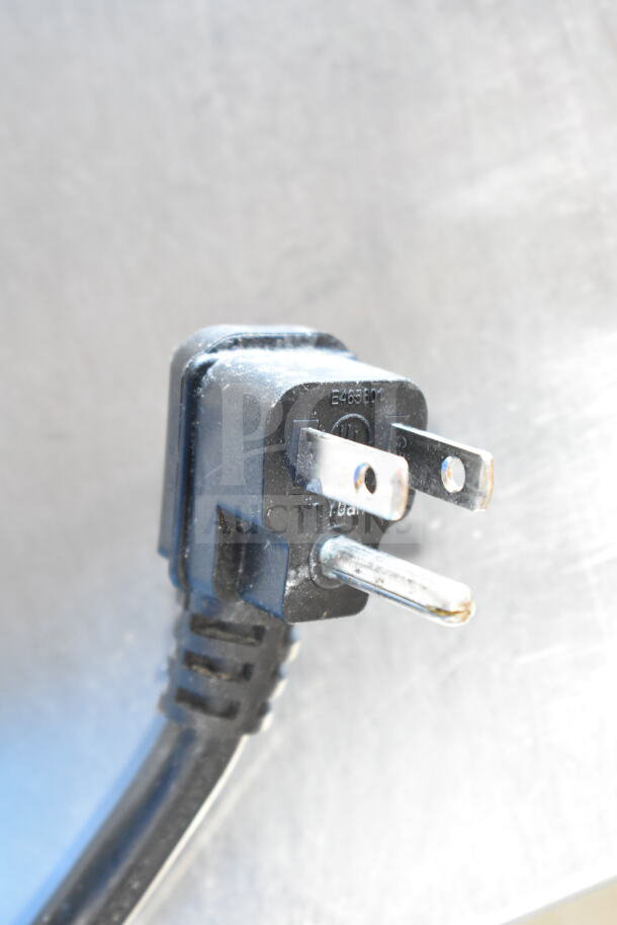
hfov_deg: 16.6
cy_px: 462
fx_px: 2119
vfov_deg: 24.6
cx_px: 308
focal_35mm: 82
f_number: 5.6
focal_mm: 55
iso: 3600
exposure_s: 1/100
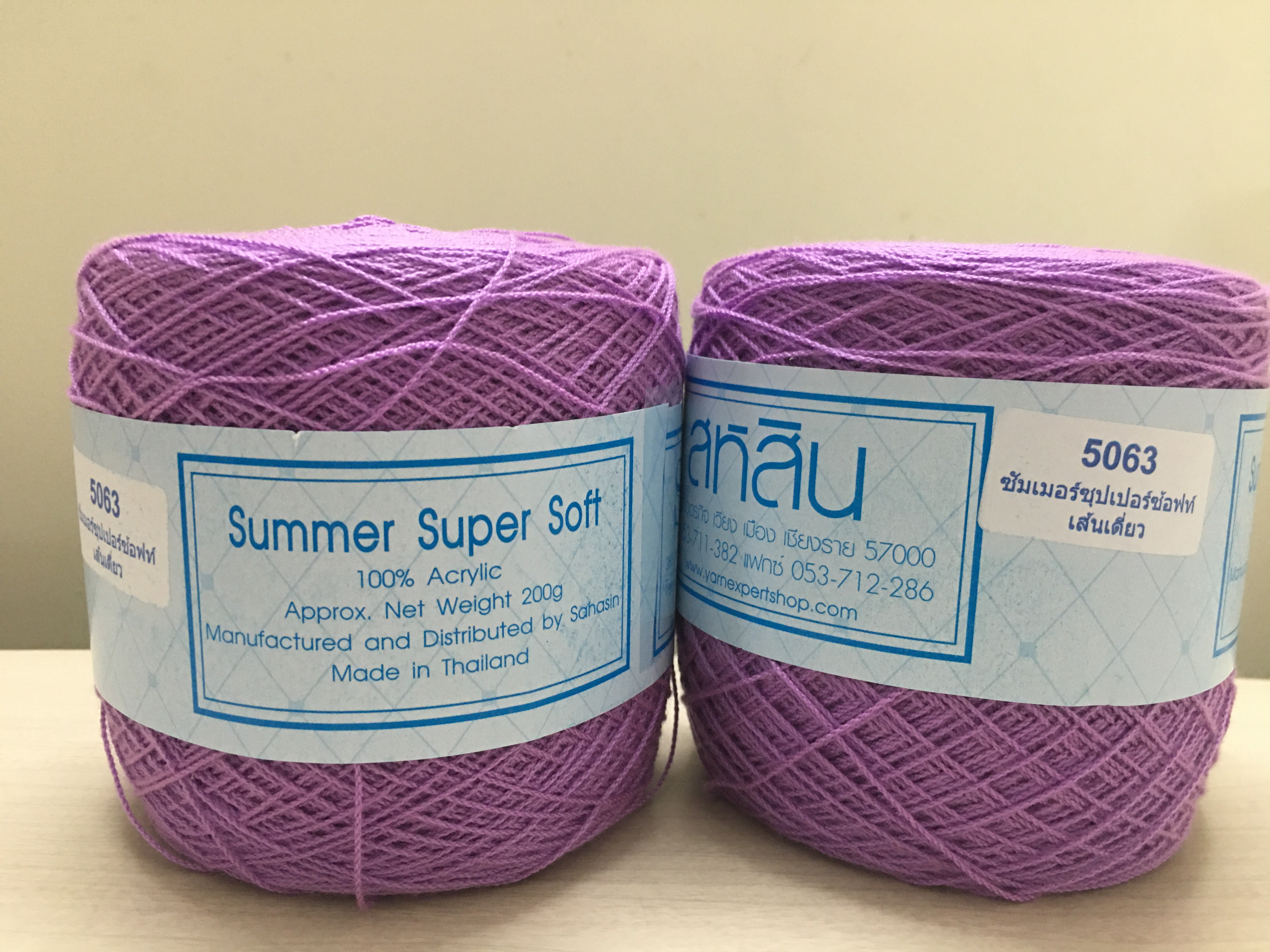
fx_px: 1064
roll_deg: -1.6
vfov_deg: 48.2
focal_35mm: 29
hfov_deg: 61.7
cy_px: 476
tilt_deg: -5.5
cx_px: 635
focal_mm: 4.15
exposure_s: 1/10
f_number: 2.2
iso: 100
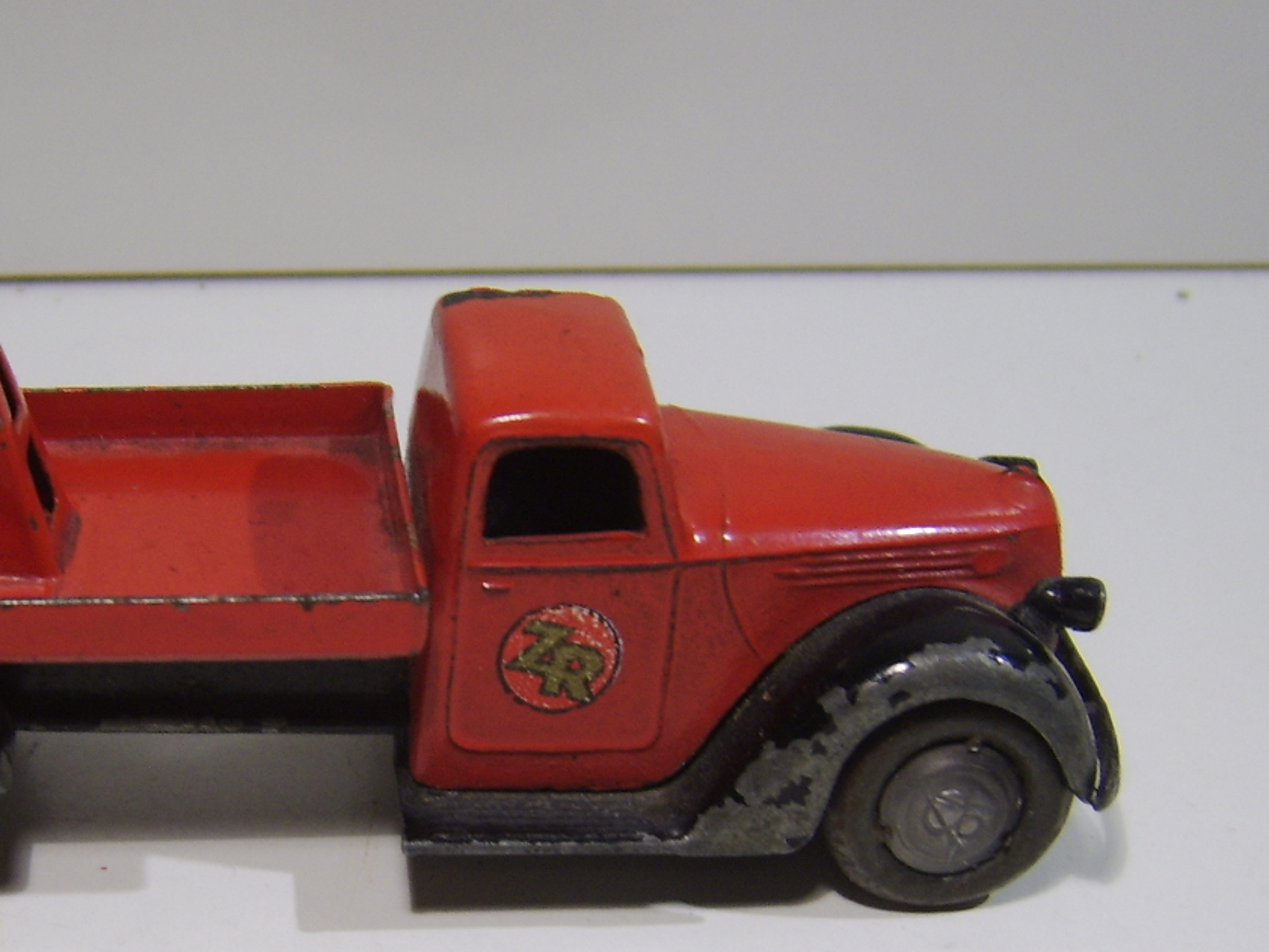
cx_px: 335
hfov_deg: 32.2
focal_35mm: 59
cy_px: 614
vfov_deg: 24.7
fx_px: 2163
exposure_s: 1/30
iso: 71
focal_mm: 8.13
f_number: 2.7
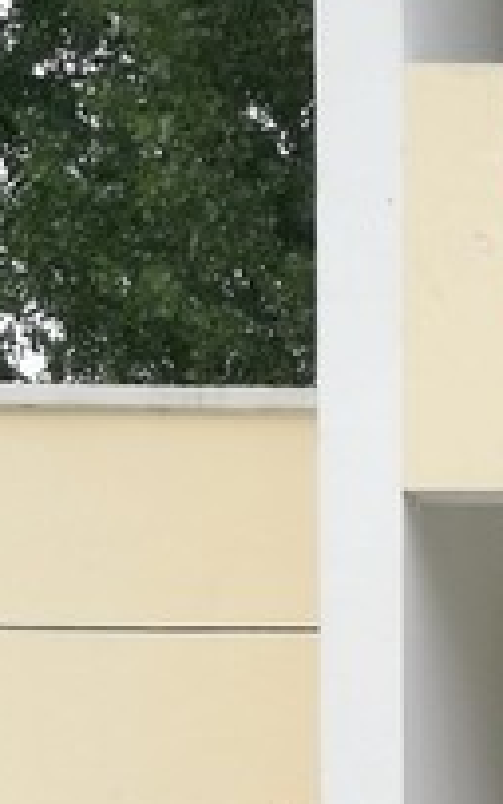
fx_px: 2477
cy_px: 1133
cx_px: 1121
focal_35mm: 113
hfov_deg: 10.3
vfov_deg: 17.0
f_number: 2.2
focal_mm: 4.5
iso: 50
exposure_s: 1/271
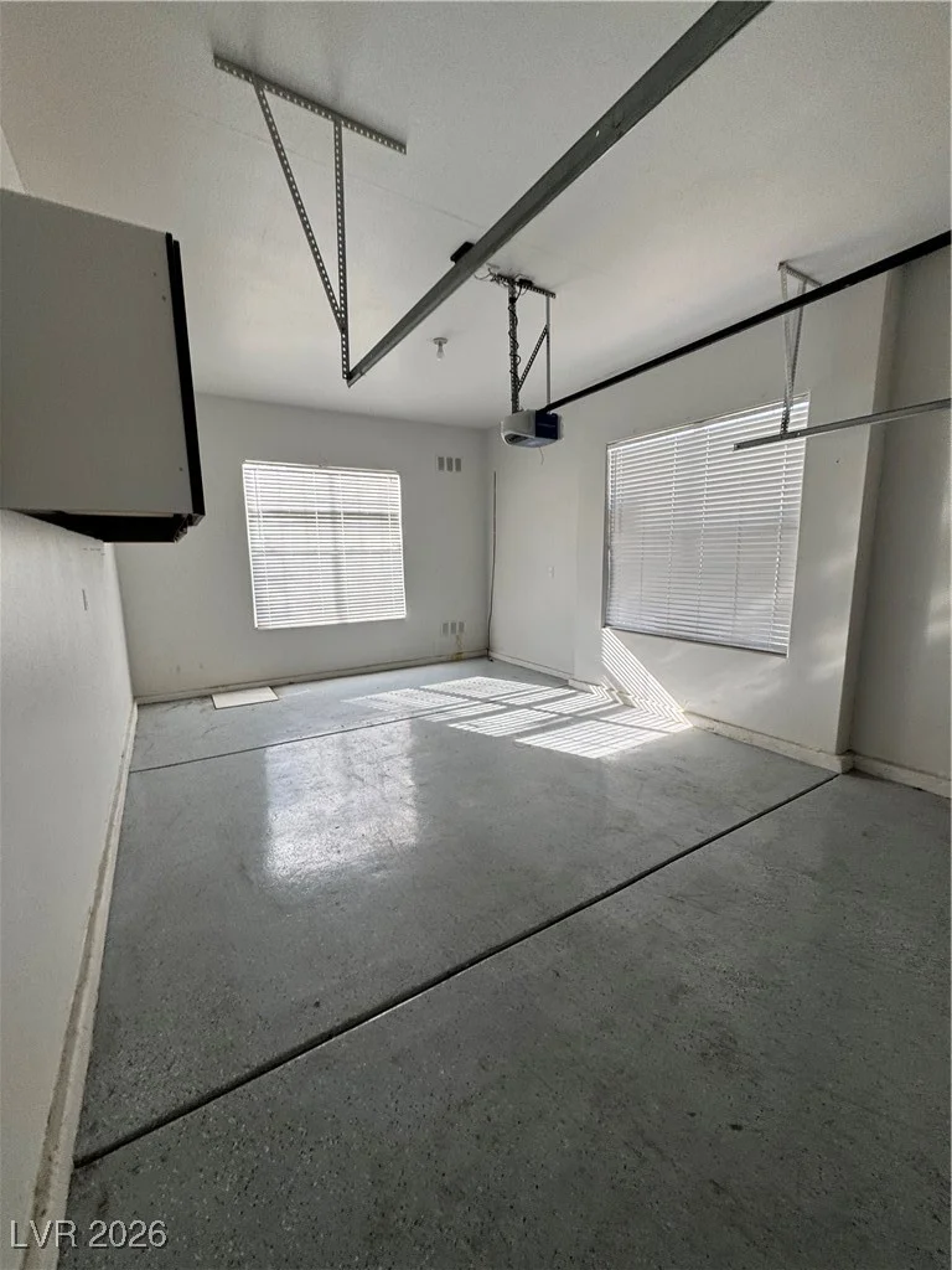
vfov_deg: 102.1
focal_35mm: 14
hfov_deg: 85.7
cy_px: 635
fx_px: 513
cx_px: 476
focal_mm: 2.22
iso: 50
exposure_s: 1/99
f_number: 2.2
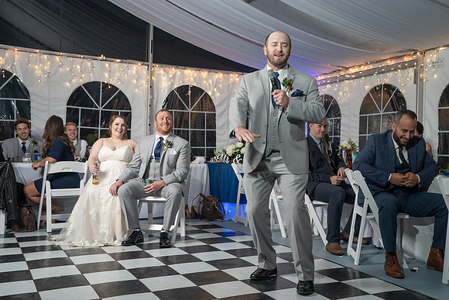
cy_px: 144
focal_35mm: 40
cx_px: 247
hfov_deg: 48.5
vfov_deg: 33.5
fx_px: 497
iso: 2000
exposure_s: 1/250
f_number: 5.6
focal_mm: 35
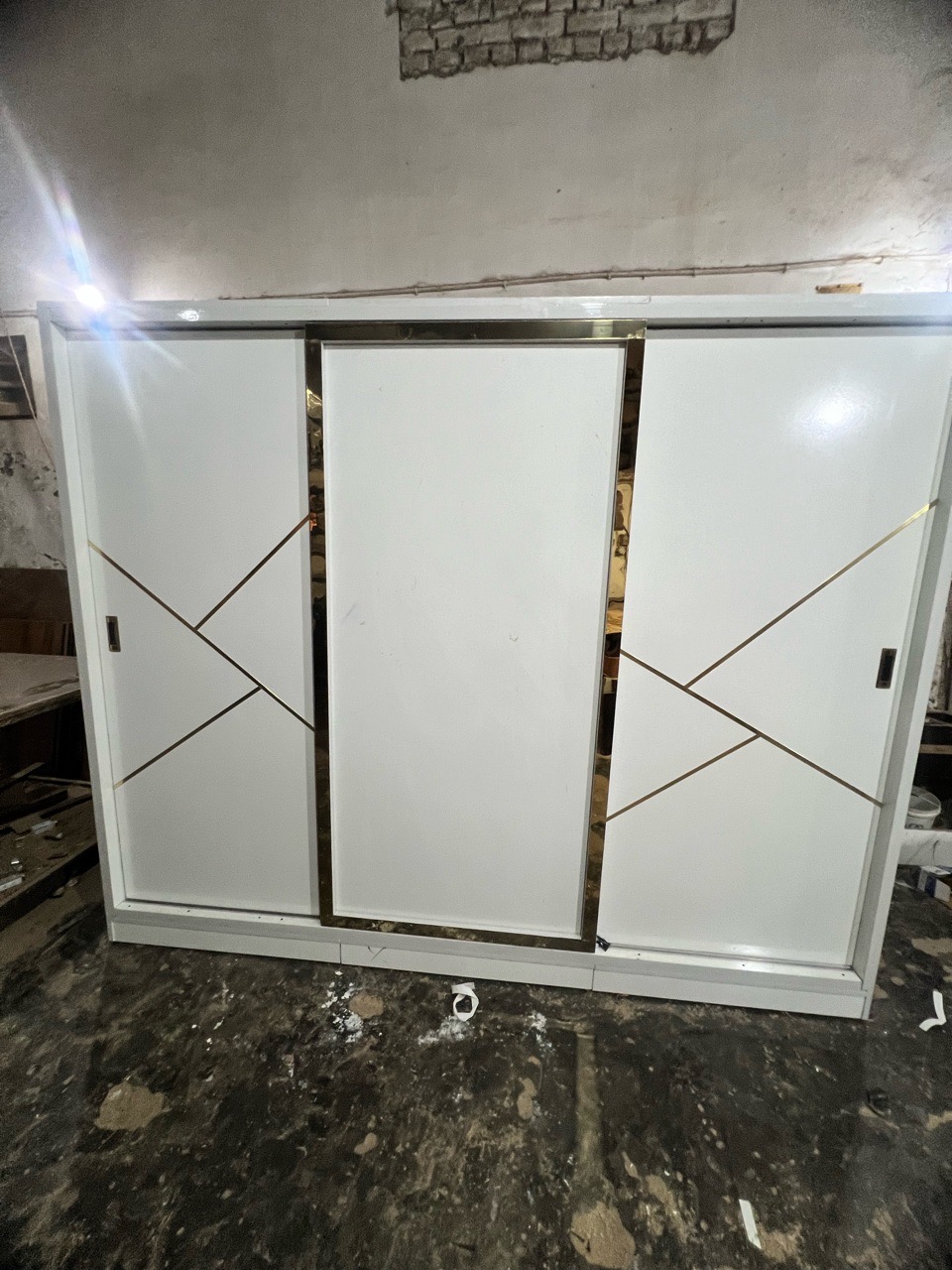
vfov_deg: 106.2
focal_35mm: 13
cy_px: 635
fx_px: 477
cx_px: 476
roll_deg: -0.4
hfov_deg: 89.9
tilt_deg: -9.1
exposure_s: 1/50
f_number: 1.8
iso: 250
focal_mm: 1.57
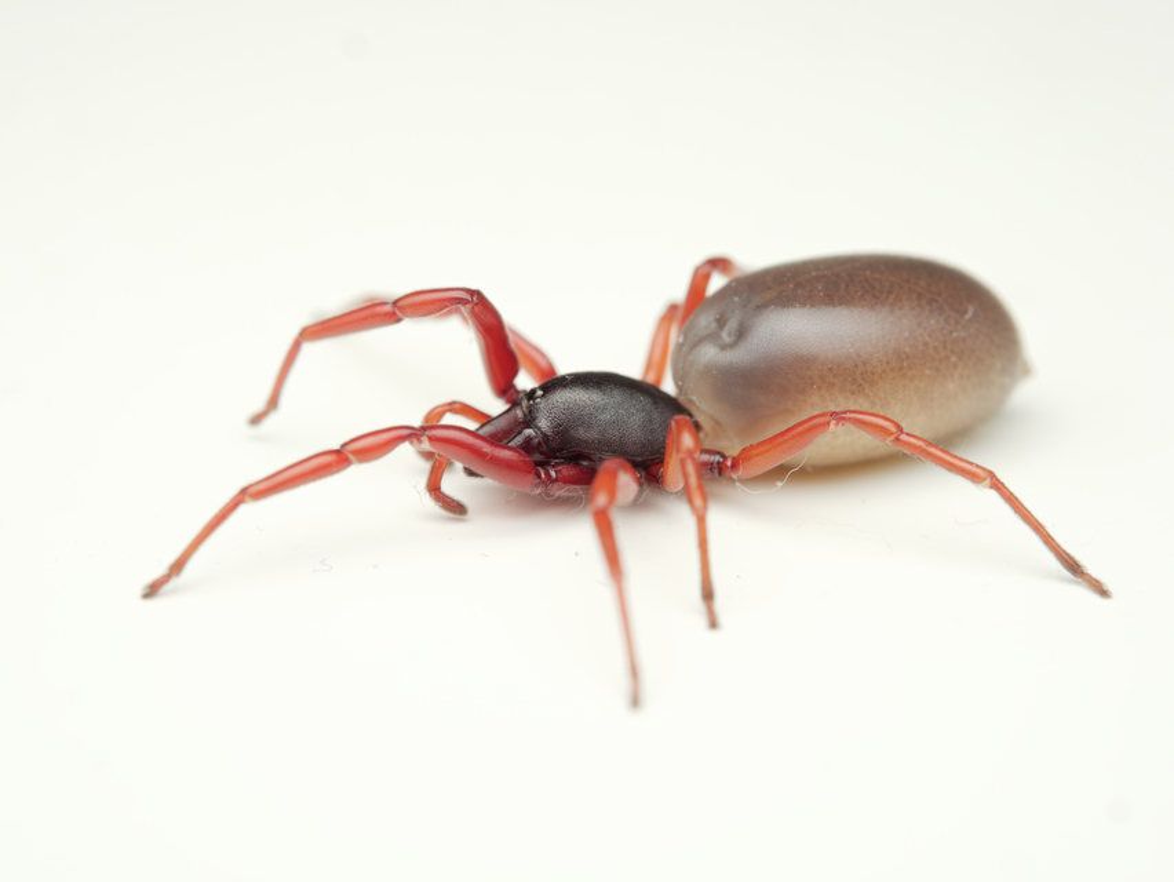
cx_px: 587
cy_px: 441
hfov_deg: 22.7
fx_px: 2918
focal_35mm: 86
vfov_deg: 17.2
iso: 200
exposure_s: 1/125
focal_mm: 43
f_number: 11
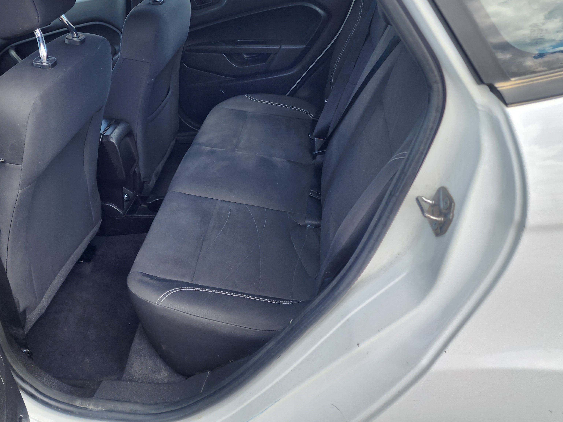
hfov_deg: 59.3
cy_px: 157
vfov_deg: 46.4
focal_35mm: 30
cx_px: 217
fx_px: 488
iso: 16
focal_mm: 6.4
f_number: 1.8
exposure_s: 1/180
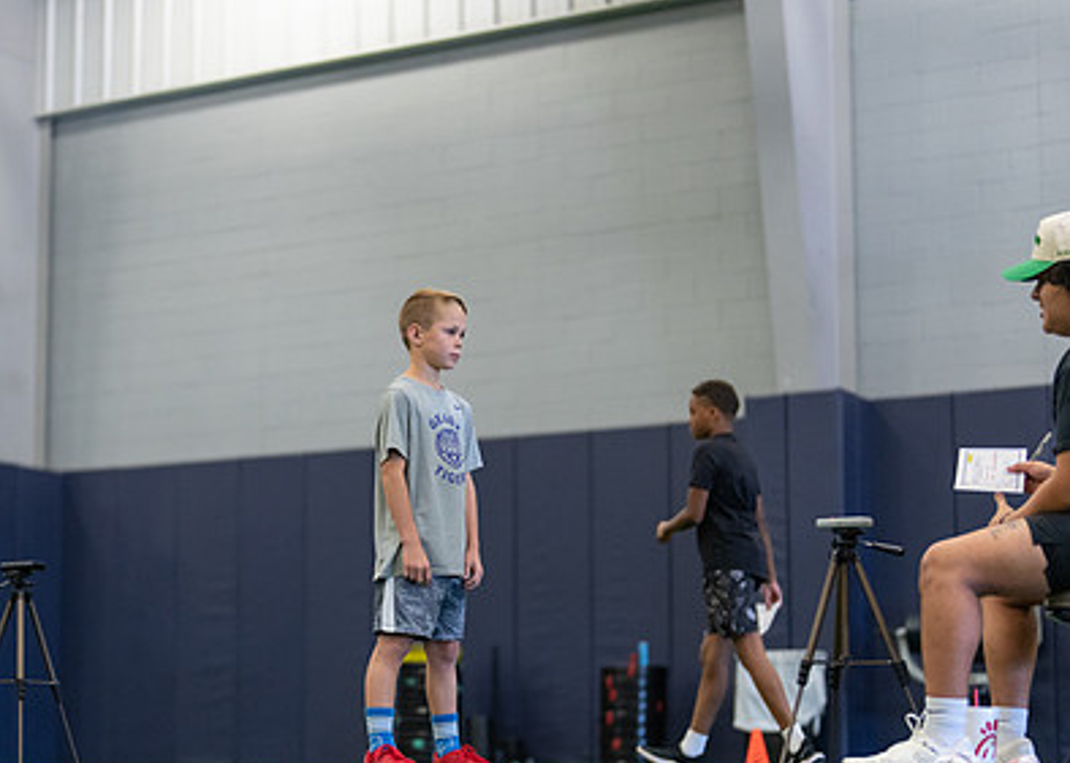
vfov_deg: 18.2
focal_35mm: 78
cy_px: 513
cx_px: 394
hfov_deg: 25.4
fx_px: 2369
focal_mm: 50
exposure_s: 1/1000
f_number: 1.2
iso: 1600
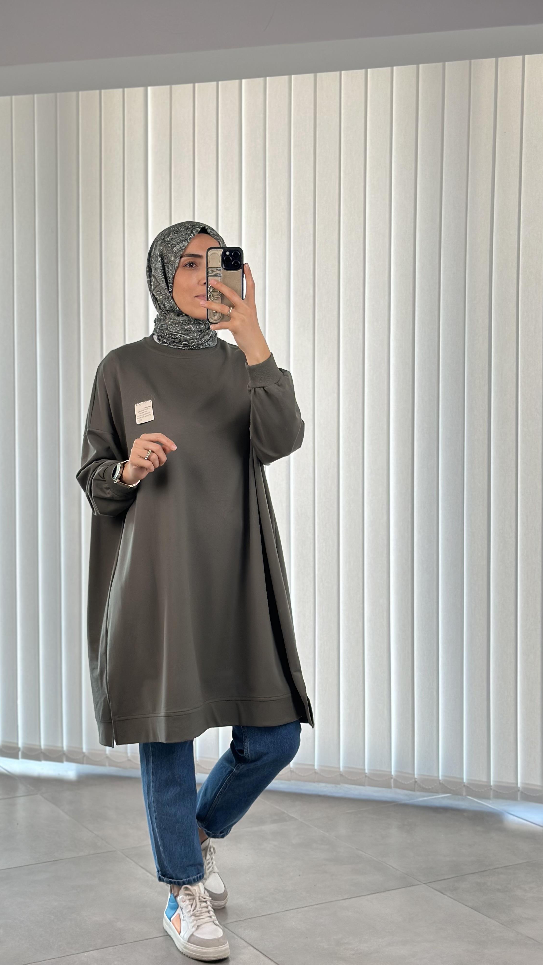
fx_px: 1356
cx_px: 198
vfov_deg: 39.2
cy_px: 481
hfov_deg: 22.6
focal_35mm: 53
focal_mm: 6.86
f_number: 1.78
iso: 80
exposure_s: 1/263
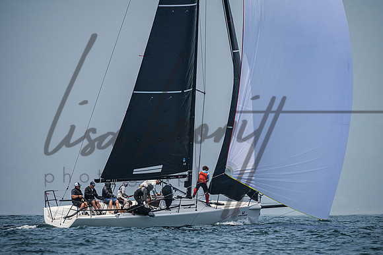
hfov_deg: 4.4
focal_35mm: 465
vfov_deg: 3.0
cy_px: 144
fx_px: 4944
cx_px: 192
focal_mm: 400
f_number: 6.3
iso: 400
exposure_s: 1/5000
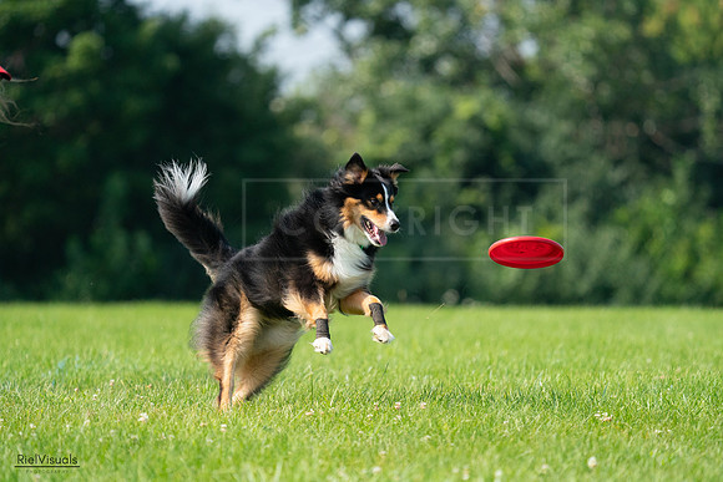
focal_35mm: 376
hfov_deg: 5.5
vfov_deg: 3.7
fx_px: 7553
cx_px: 362
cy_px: 241
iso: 1600
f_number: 6.3
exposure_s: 1/4000
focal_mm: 376
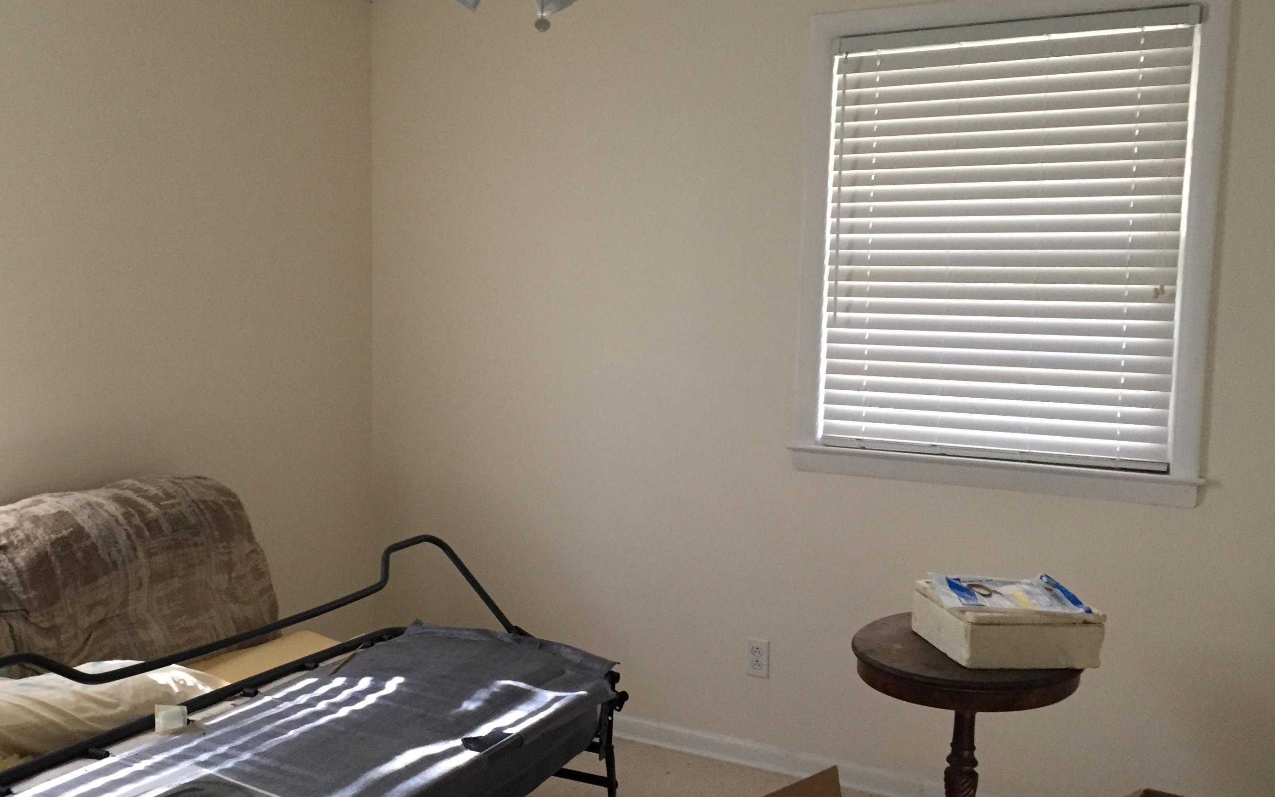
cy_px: 419
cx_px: 557
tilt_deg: -4.6
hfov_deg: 53.9
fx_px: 1251
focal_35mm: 36
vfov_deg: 35.3
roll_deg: -1.8
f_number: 2.2
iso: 160
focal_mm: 4.15
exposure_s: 1/30
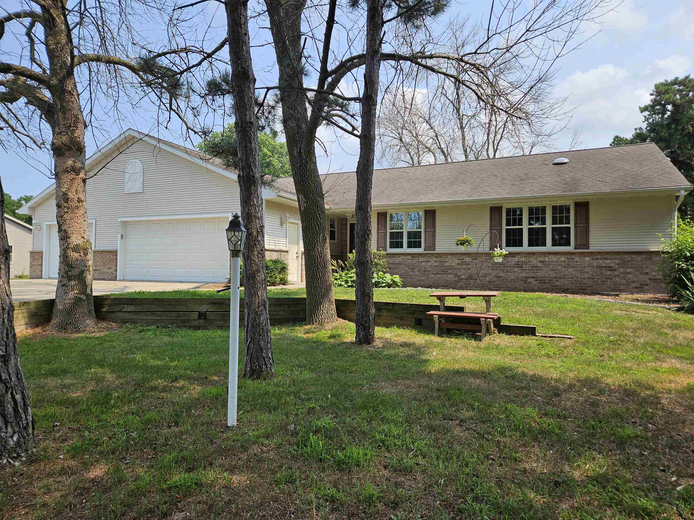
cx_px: 347
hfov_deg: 73.9
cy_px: 260
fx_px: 461
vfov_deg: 58.9
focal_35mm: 23
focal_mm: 5.4
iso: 25
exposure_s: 1/1248
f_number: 1.8
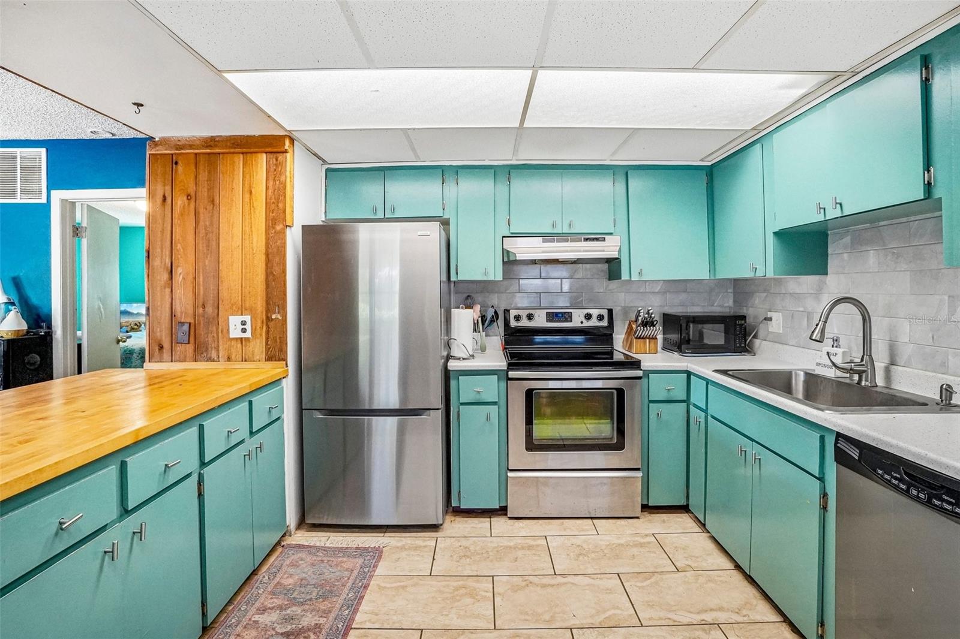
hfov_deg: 100.4
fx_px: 400
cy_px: 320
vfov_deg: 77.3
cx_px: 480
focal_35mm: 15
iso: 2000
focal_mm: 10
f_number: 8
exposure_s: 1/30
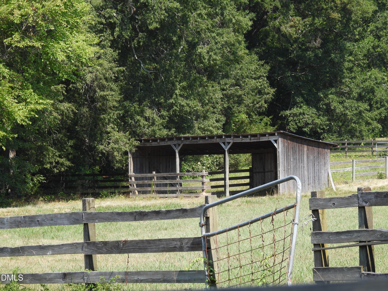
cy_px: 146
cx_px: 194
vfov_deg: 9.9
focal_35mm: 150
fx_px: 1681
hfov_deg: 13.2
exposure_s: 1/400
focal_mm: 26.8
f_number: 4.5
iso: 100
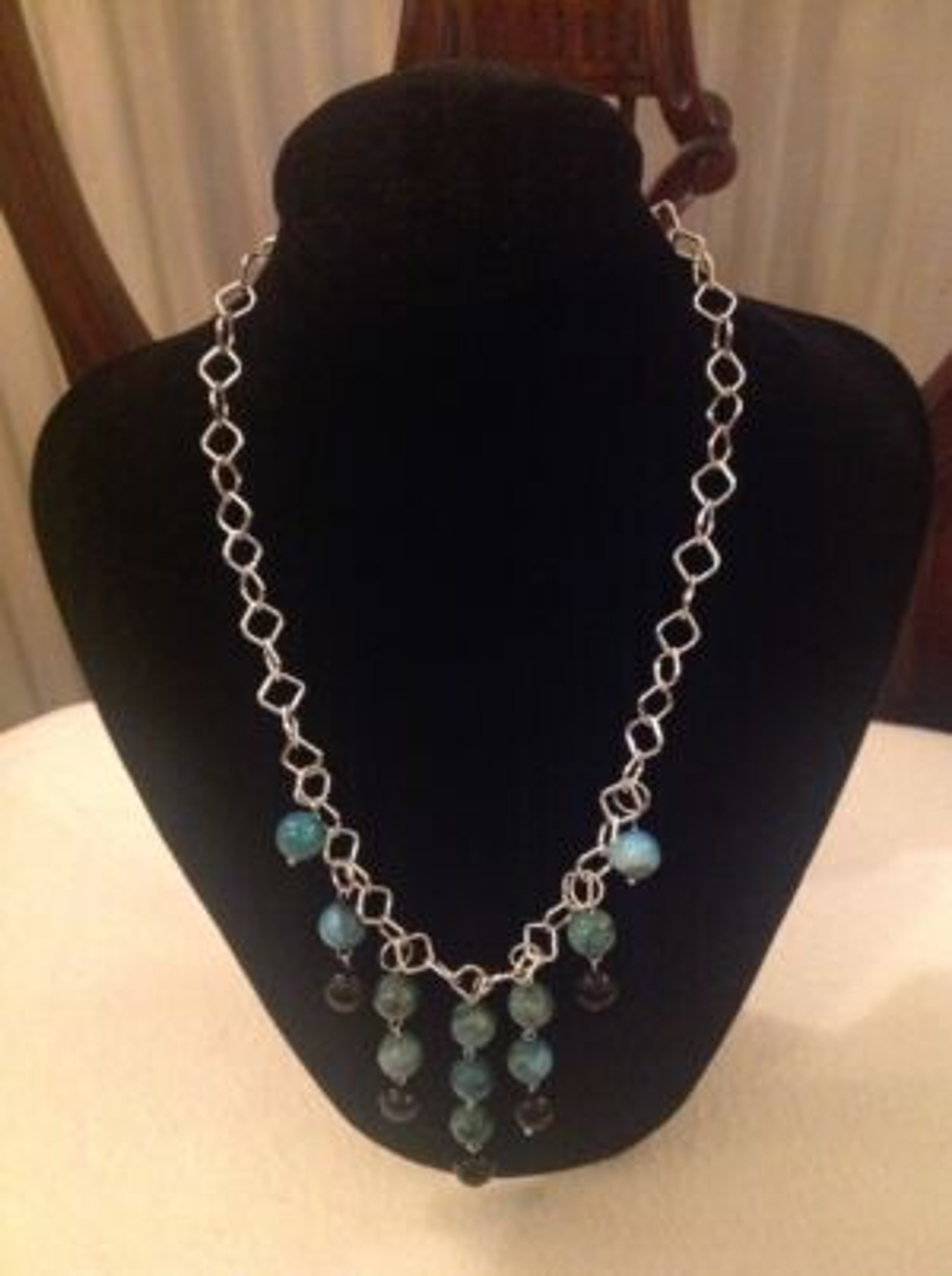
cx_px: 476
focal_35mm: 35
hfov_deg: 40.6
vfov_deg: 52.7
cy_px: 638
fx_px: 1288
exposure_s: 1/17
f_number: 2.4
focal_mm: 4.28
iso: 800
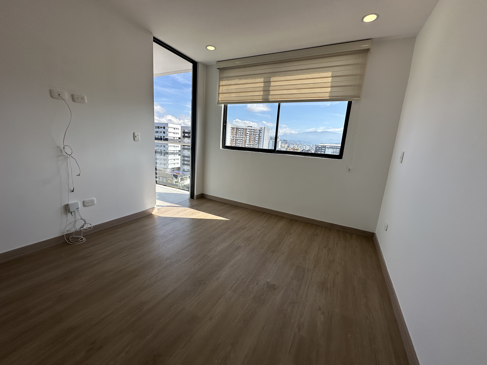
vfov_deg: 85.7
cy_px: 182
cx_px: 244
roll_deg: -3.7
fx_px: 197
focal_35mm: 14
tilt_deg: -8.7
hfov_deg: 102.1
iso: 50
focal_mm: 2.22
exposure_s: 1/769
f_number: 2.2
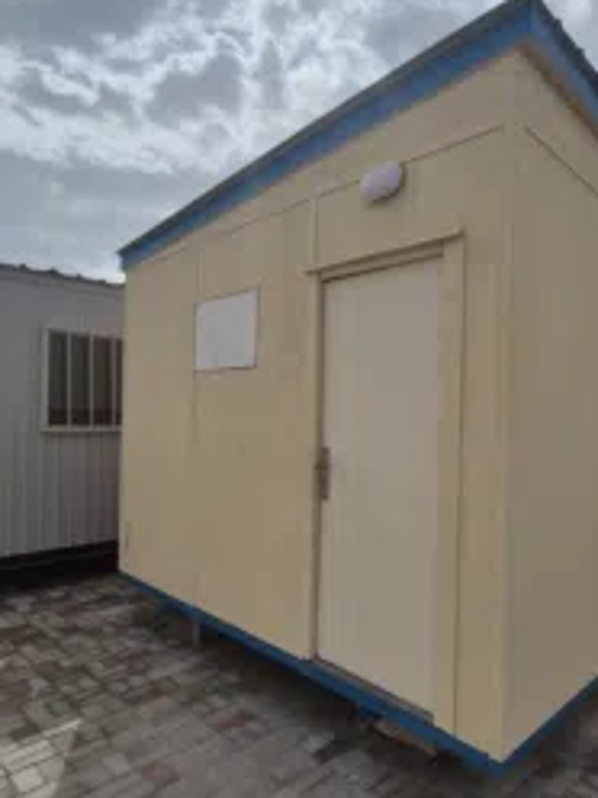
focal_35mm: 21
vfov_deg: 78.9
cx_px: 444
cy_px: 418
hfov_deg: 60.2
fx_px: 484
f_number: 2.2
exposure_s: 1/7584
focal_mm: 2.2
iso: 50
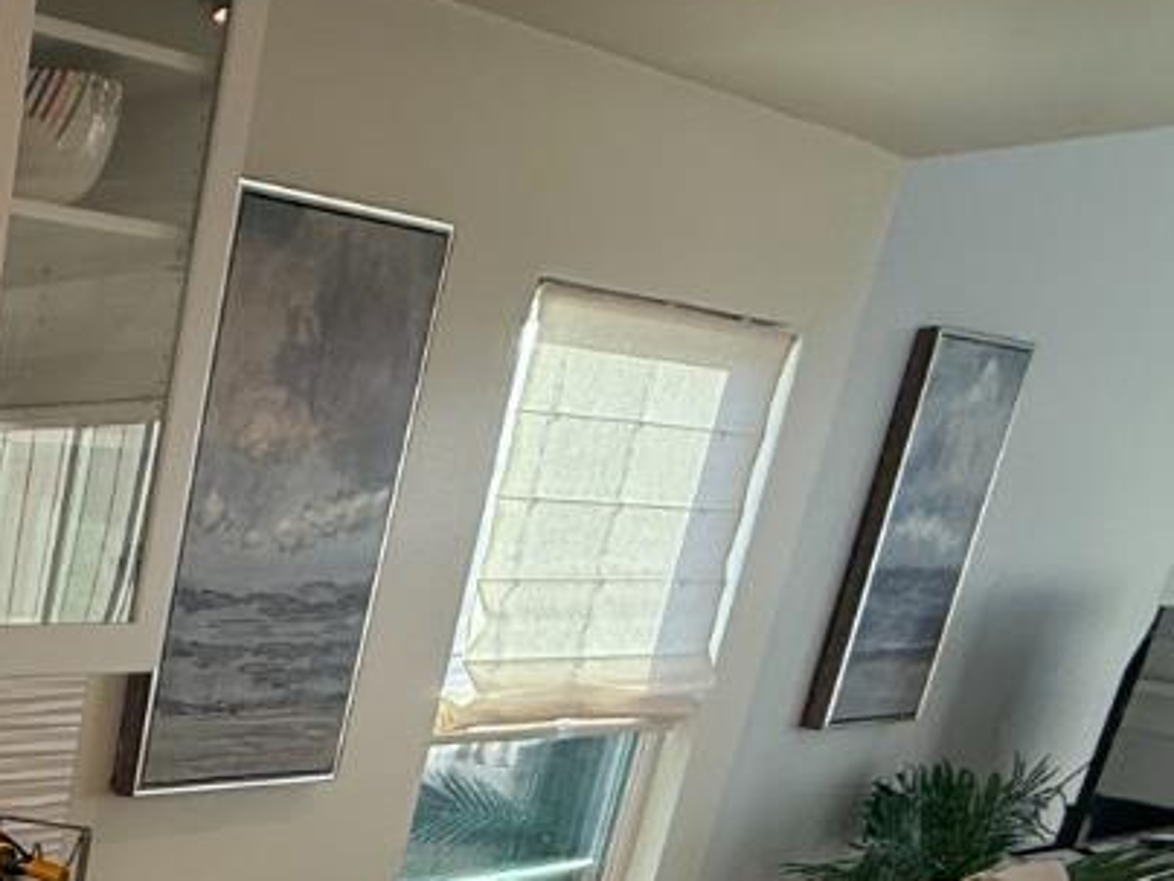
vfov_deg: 23.8
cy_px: 1223
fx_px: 1764
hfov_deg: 26.1
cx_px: -622
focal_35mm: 52
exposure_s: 1/170
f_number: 2.2
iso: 50
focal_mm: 2.22
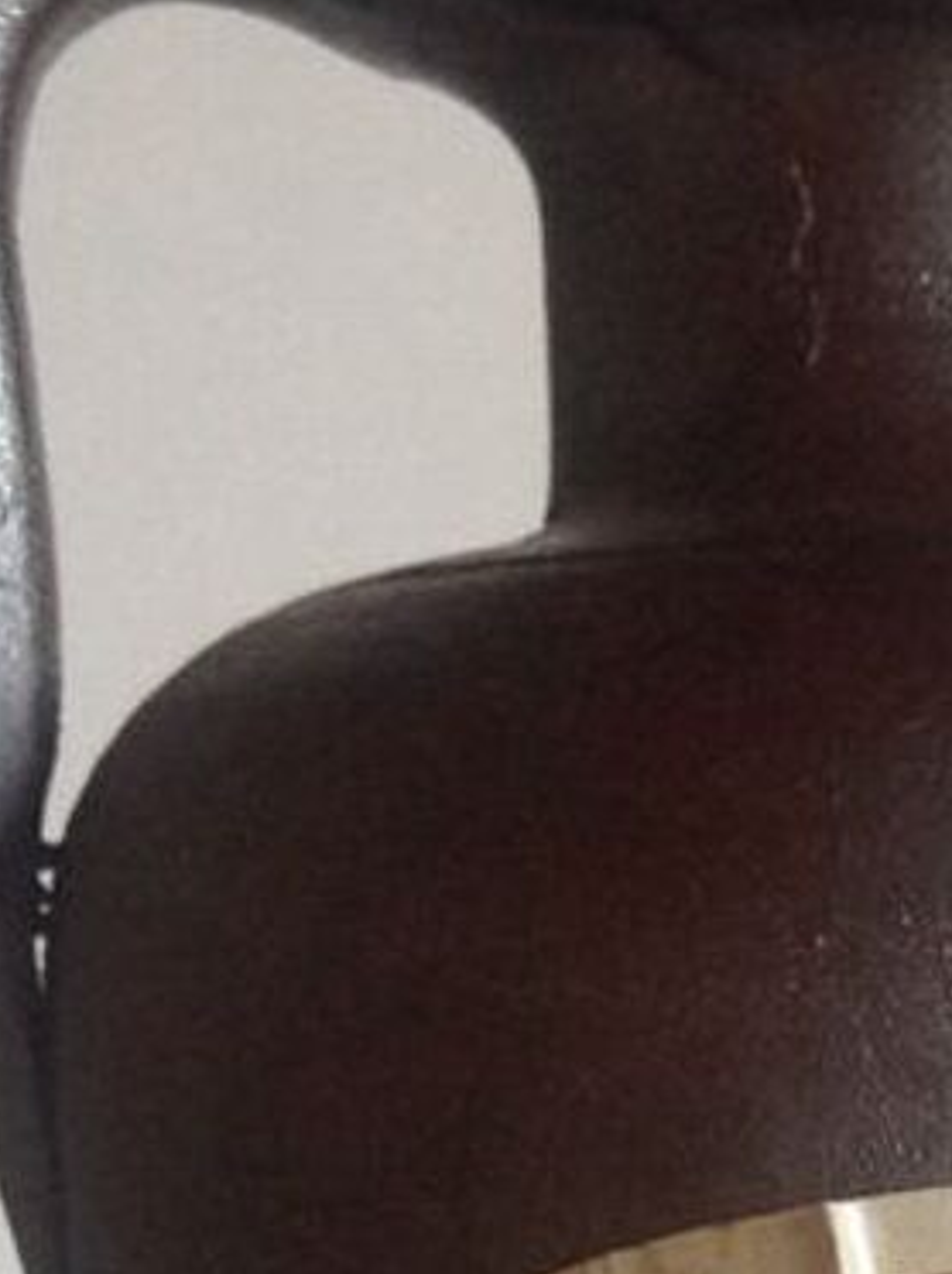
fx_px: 4631
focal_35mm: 126
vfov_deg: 14.7
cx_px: 1137
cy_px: 1820
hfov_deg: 11.5
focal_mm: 4.28
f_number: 2.4
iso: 160
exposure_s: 1/15
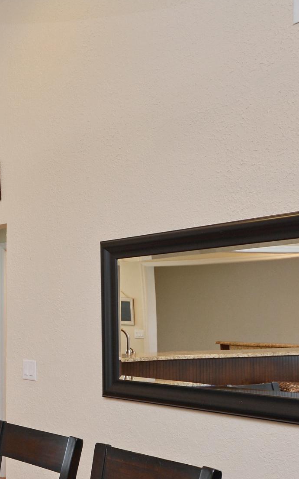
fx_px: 613
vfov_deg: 42.4
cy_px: 297
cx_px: -209
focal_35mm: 47
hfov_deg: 20.8
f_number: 8
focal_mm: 17
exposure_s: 1/10
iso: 200
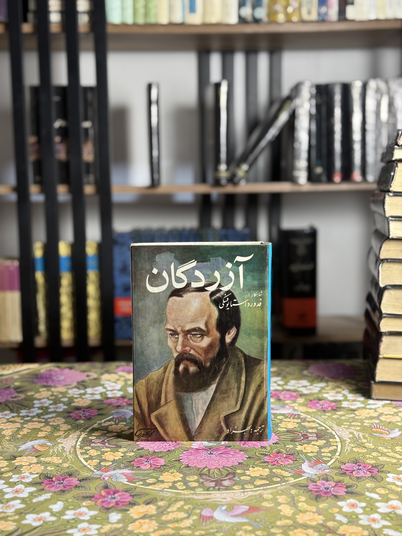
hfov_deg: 30.3
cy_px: 268
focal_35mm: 48
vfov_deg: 39.7
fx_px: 743
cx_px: 201
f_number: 1.78
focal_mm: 6.76
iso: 80
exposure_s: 1/50
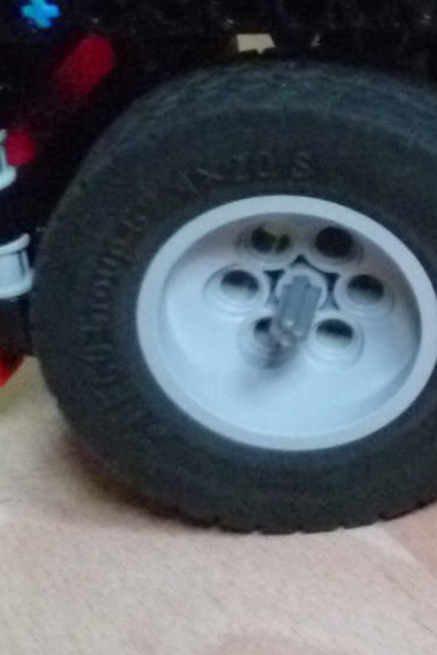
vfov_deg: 18.6
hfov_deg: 10.6
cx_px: 1096
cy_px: 46
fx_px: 1966
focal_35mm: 108
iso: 800
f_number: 2.8
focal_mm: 5
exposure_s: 1/50
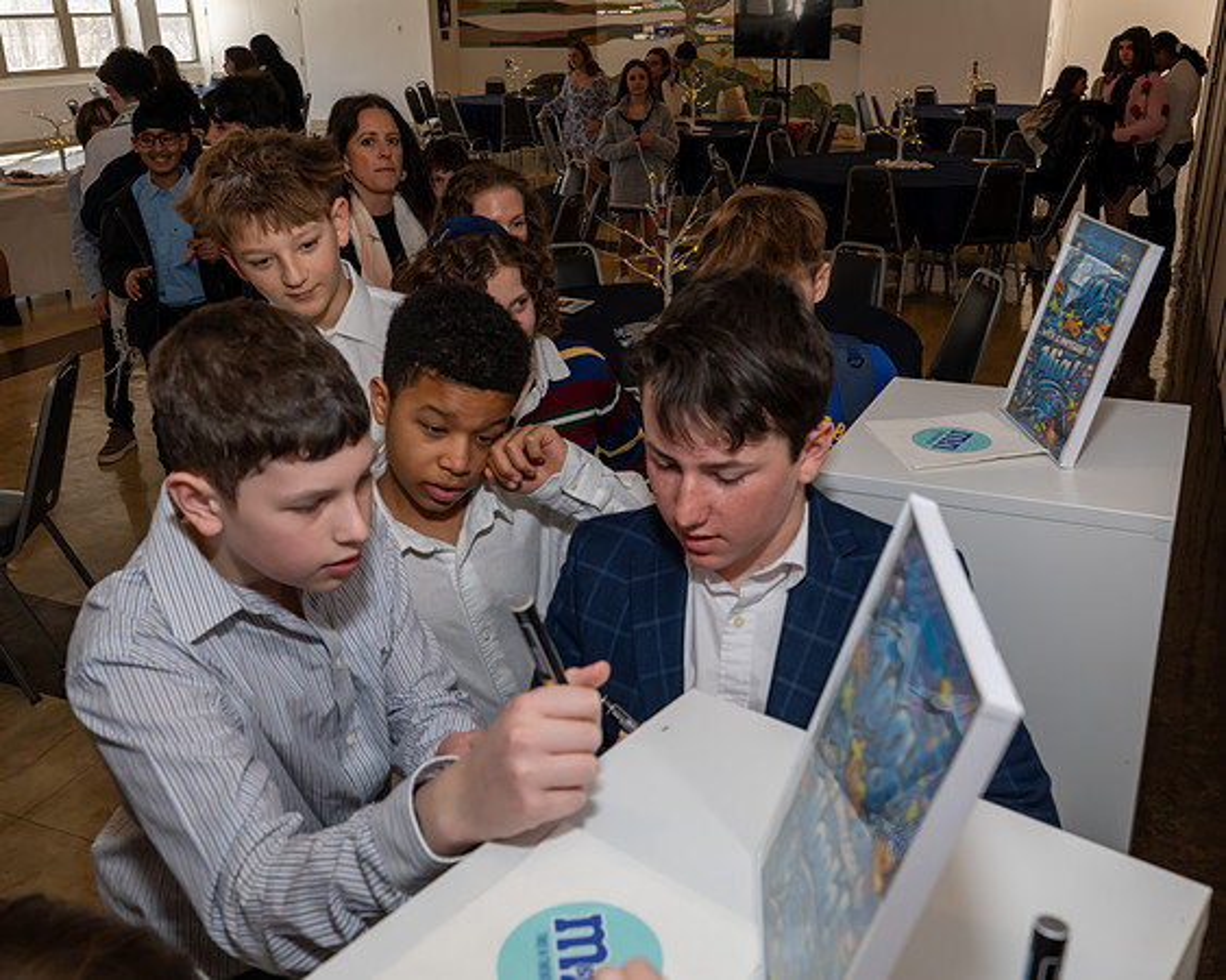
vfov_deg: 44.9
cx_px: 620
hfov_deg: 54.7
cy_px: 453
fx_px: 1186
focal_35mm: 33
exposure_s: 1/250
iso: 640
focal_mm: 27
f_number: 7.1
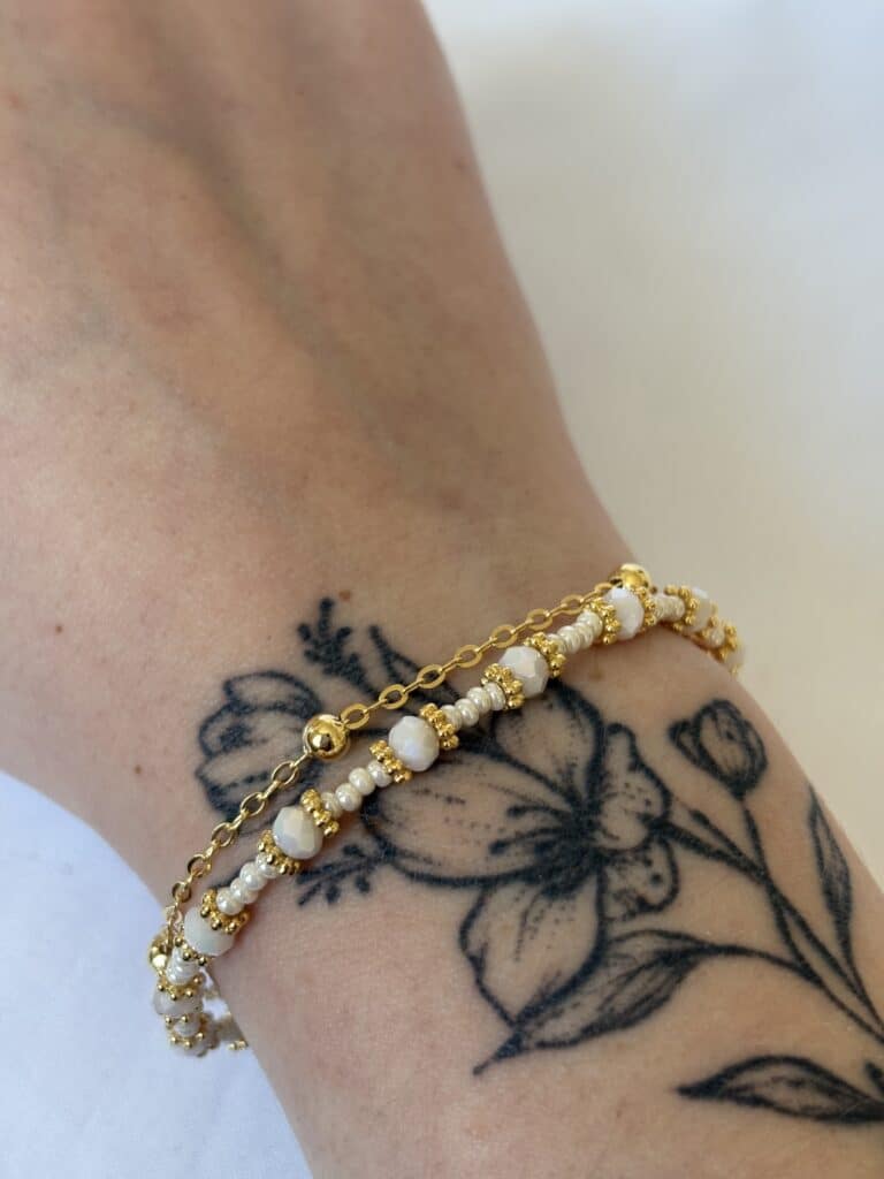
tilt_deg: -58.3
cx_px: 442
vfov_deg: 36.8
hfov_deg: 28.0
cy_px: 590
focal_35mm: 52
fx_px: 1771
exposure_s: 1/78
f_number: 1.6
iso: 50
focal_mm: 5.96
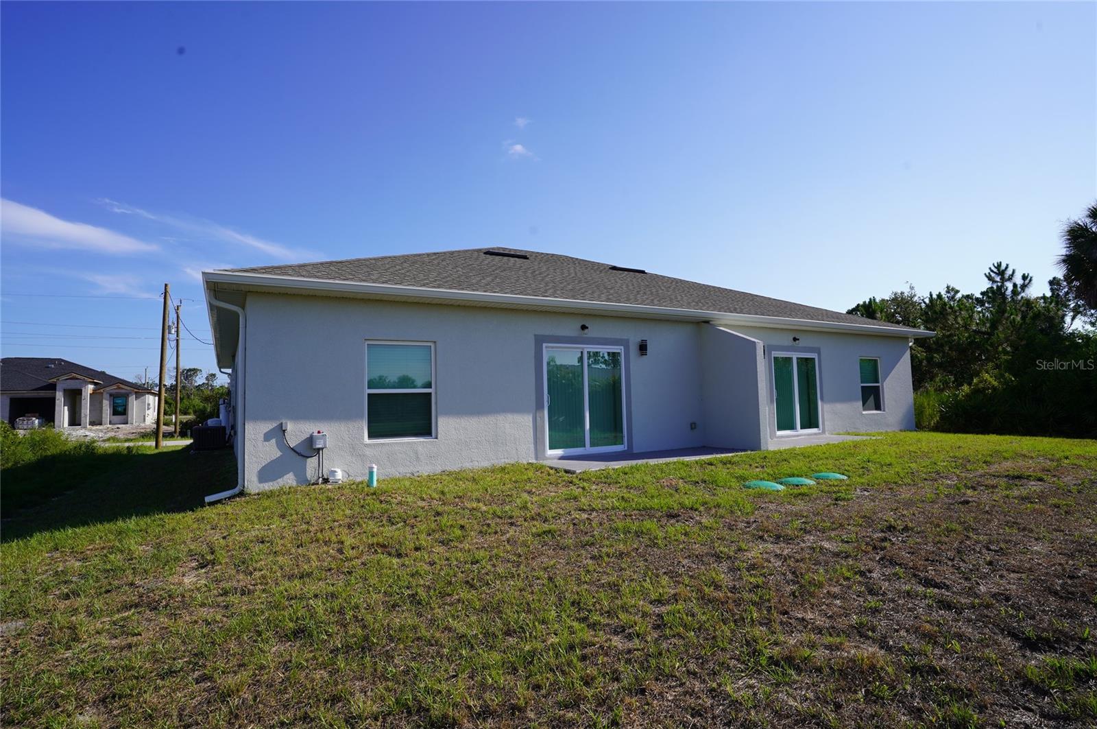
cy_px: 364
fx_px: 548
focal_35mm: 18
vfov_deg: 67.3
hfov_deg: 90.1
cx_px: 548
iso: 100
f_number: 10
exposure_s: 1/160
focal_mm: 18
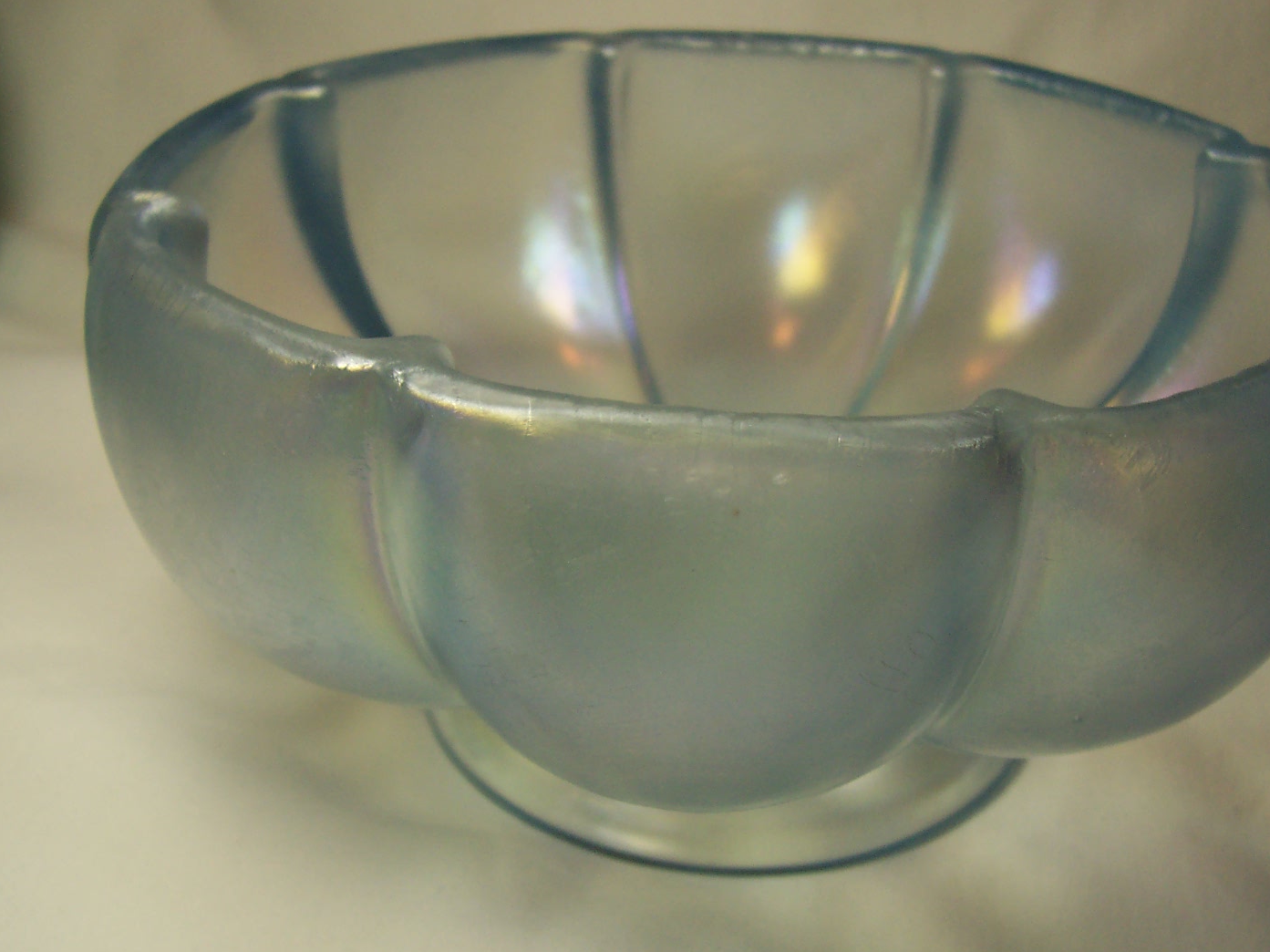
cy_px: 477
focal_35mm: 44
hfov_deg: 42.9
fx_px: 1614
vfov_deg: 32.9
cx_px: 721
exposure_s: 1/125
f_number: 2.8
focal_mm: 5.6
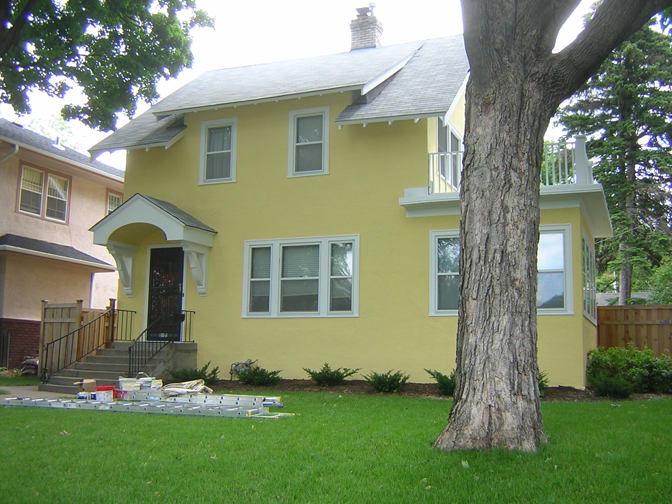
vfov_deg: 39.7
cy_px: 252
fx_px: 699
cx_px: 336
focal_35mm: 36
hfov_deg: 51.4
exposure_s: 1/119
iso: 100
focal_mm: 4.7
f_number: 2.6
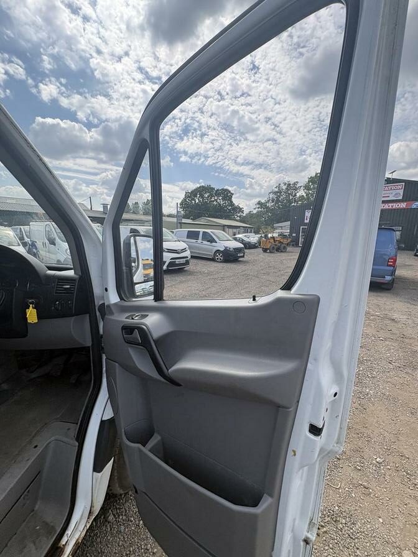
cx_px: 209
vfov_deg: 102.1
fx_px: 225
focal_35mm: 14
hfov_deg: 85.7
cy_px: 278
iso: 50
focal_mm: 2.22
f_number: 2.2
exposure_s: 1/868
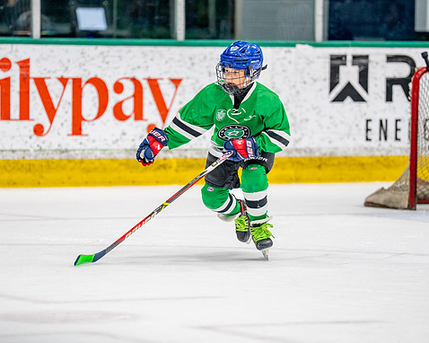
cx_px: 184
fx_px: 3414
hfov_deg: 7.2
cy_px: 166
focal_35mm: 269
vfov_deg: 5.7
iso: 800
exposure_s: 1/1250
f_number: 2.8
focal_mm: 176
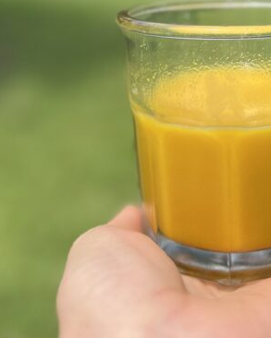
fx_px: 712
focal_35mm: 71
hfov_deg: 21.3
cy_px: -25
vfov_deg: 25.1
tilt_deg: -8.3
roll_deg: +1.1
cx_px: 219
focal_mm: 5.7
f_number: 1.5
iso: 50
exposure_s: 1/2299
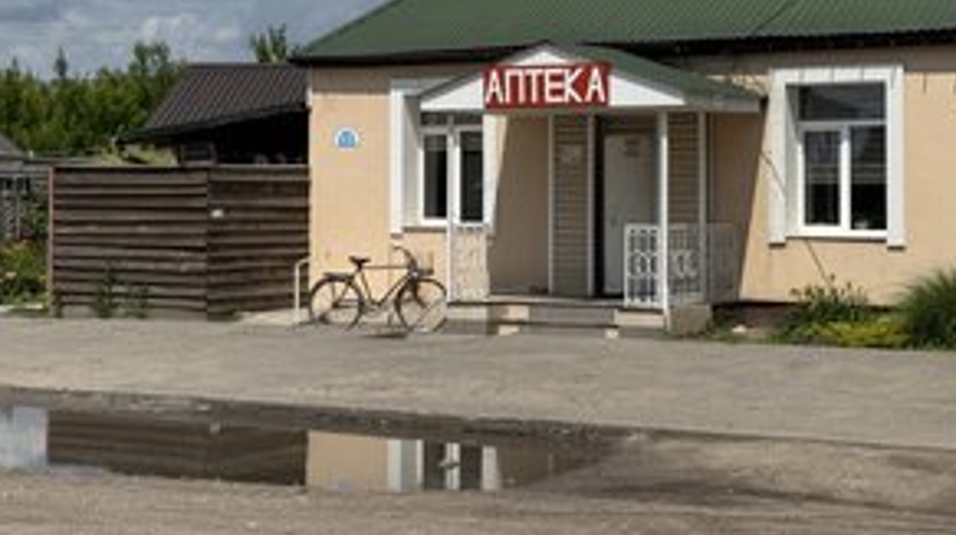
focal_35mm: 72
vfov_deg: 16.6
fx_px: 1823
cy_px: 144
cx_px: 496
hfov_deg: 29.4
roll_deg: +1.5
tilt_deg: +3.0
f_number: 1.78
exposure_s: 1/7937
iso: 64
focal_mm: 6.76
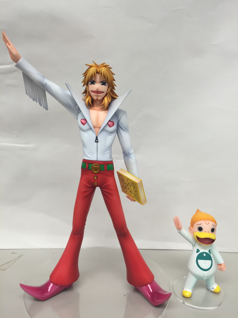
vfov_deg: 61.7
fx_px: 266
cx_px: 119
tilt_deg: -11.7
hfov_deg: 48.2
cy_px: 159
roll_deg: +0.3
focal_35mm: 29
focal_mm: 4.15
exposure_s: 1/50
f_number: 2.2
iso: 32
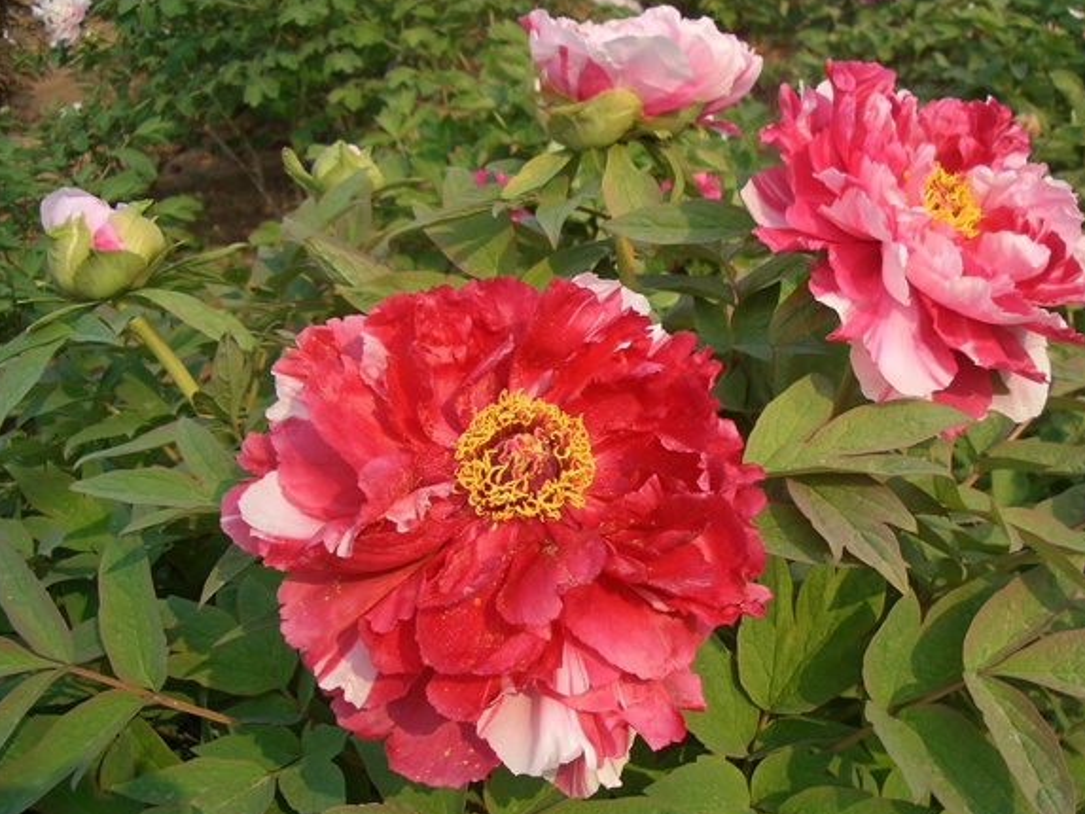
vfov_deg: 32.8
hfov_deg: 42.6
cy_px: 475
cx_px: 674
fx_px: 1379
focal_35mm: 44
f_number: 2.6
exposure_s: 1/800
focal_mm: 5.8
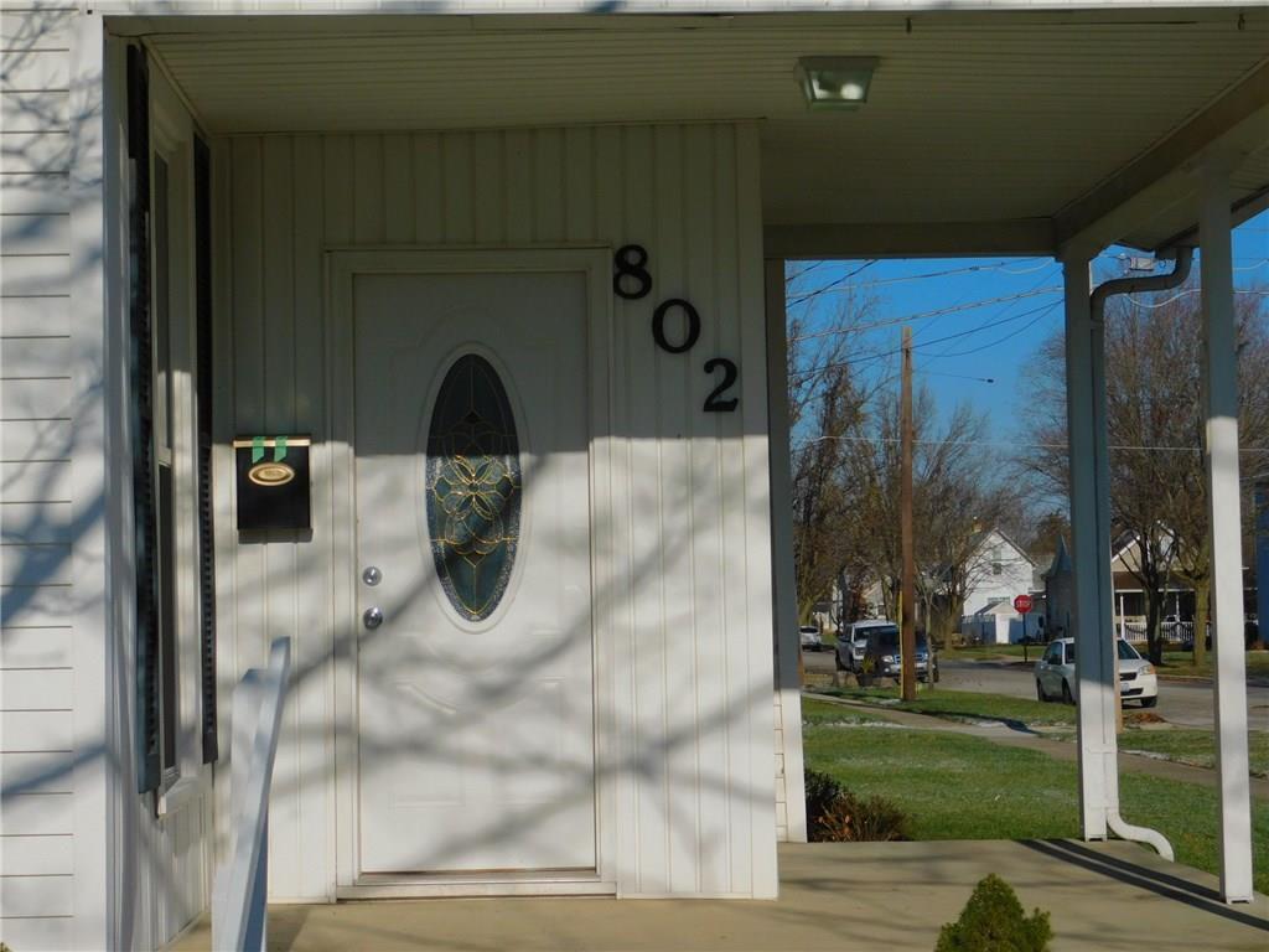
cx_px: 634
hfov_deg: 27.4
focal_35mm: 71
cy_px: 476
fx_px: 2603
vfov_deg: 20.7
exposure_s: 1/640
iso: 125
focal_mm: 12.6
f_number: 8.6
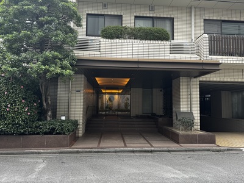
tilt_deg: +2.9
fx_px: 169
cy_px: 92
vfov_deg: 56.8
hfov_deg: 71.6
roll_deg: -1.4
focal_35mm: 24
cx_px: 122
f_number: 1.78
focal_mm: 6.76
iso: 64
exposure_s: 1/213
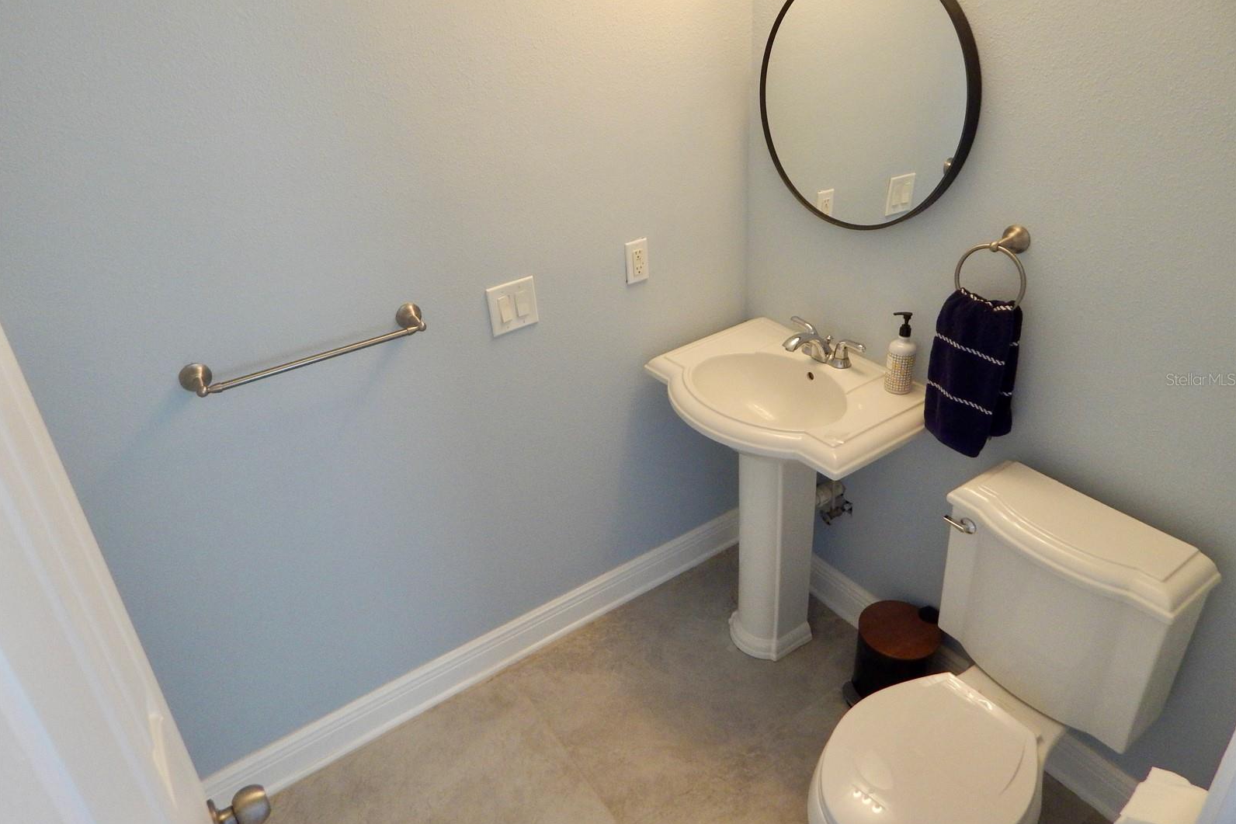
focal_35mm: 23
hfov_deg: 76.1
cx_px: 618
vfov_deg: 55.0
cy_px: 379
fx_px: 790
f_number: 3
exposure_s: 1/30
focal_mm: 4
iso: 280
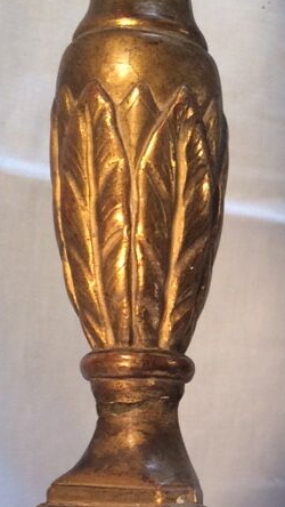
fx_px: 1222
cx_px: 332
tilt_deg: -4.8
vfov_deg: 22.0
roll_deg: -0.2
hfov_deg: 13.0
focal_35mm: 91
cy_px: 577
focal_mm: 4.15
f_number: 2.2
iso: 64
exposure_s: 1/100
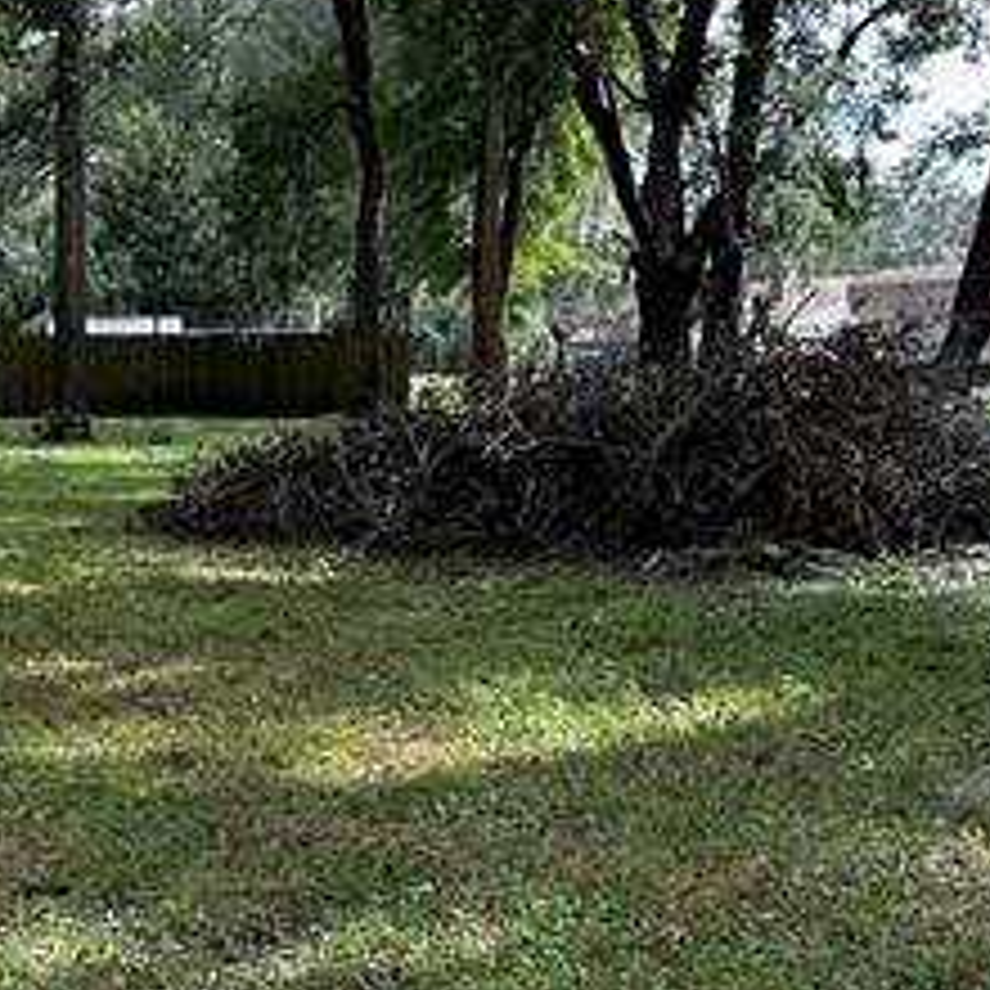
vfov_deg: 23.3
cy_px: 652
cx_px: 50
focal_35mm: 74
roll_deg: -0.7
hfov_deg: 22.6
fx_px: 2394
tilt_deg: -9.0
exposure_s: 1/535
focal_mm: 6.86
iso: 80
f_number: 1.78
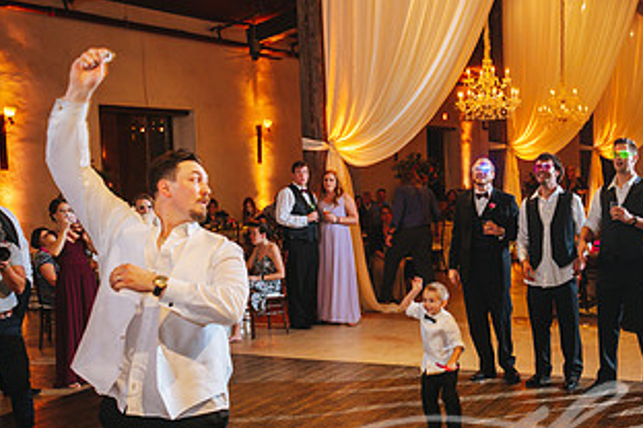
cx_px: 509
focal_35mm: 52
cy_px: 265
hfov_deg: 36.9
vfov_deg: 25.9
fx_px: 929
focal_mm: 28
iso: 2000
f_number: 2.8
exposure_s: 1/100
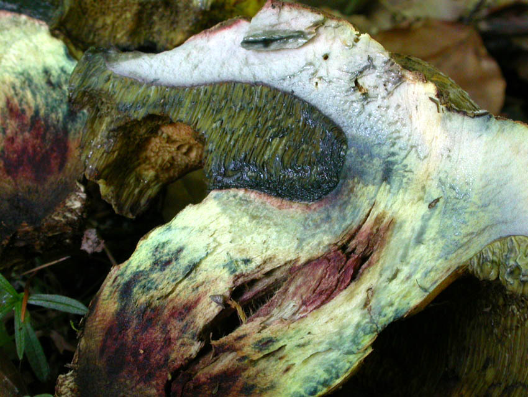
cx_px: 264
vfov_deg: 16.4
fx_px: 1373
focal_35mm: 90
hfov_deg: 21.8
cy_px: 198
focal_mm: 18.7
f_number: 7.6
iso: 200
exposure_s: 1/15
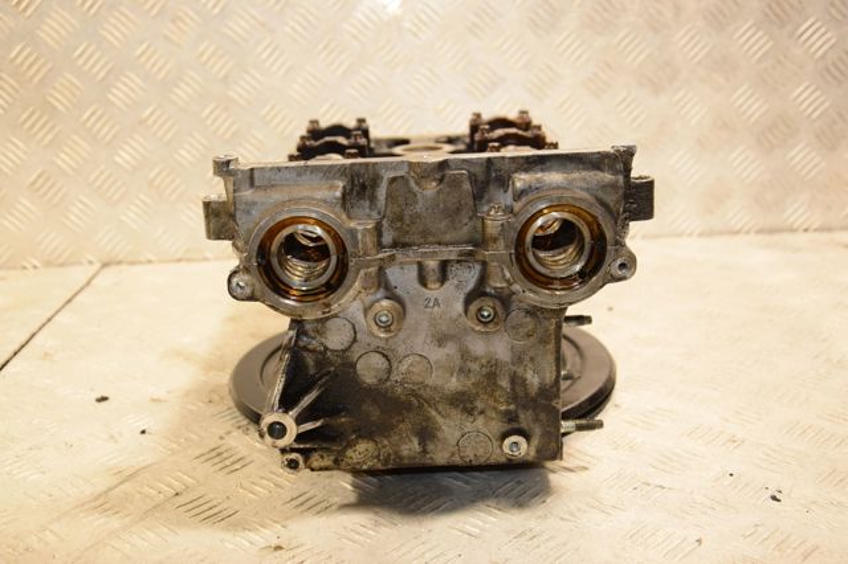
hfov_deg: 41.1
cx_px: 424
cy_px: 282
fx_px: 1130
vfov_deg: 28.0
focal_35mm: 48
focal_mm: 32
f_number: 5
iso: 800
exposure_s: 1/160
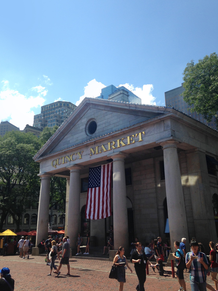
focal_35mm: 34
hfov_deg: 41.8
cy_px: 146
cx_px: 108
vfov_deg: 54.0
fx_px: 285
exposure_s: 1/1290
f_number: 2.4
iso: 50
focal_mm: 4.12
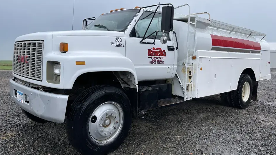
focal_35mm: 29
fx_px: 212
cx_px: 140
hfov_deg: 66.1
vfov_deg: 40.1
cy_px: 77
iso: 32
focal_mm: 5.1
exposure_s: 1/1597
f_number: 1.6
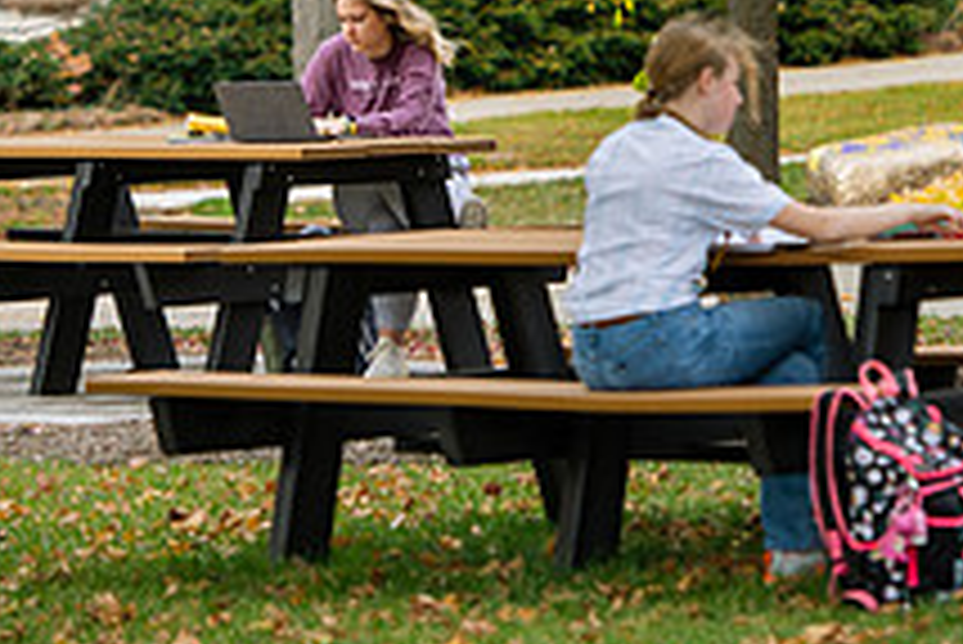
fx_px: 9449
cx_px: 418
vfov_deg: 3.9
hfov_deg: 5.8
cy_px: -182
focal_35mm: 353
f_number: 3.5
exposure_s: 1/320
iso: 160
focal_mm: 130
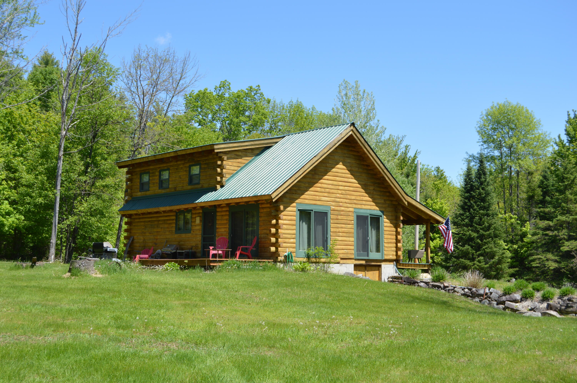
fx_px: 745
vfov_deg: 28.9
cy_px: 192
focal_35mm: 46
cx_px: 288
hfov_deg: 42.4
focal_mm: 31
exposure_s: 1/250
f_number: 8
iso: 100
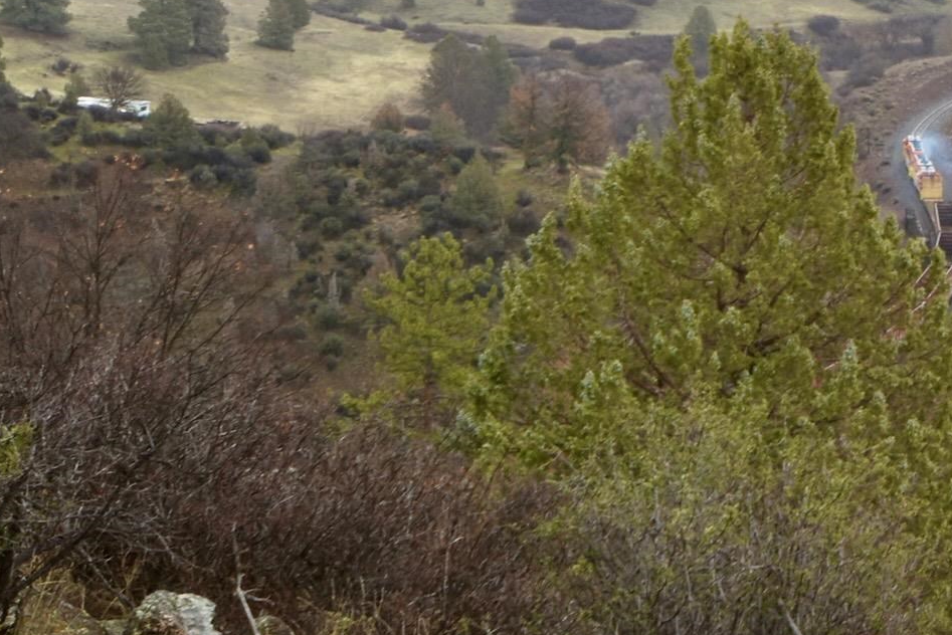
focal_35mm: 95
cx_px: 1134
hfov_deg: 20.1
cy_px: 37
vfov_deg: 14.2
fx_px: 2513
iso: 125
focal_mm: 24
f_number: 5.6
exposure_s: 1/125
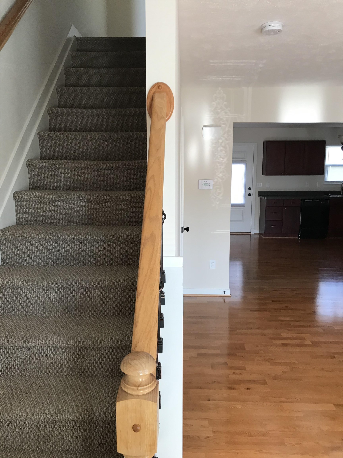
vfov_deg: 63.4
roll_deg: -0.8
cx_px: 172
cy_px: 229
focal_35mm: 28
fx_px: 370
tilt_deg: -7.3
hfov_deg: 49.7
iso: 25
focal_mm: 3.99
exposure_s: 1/30
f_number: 1.8
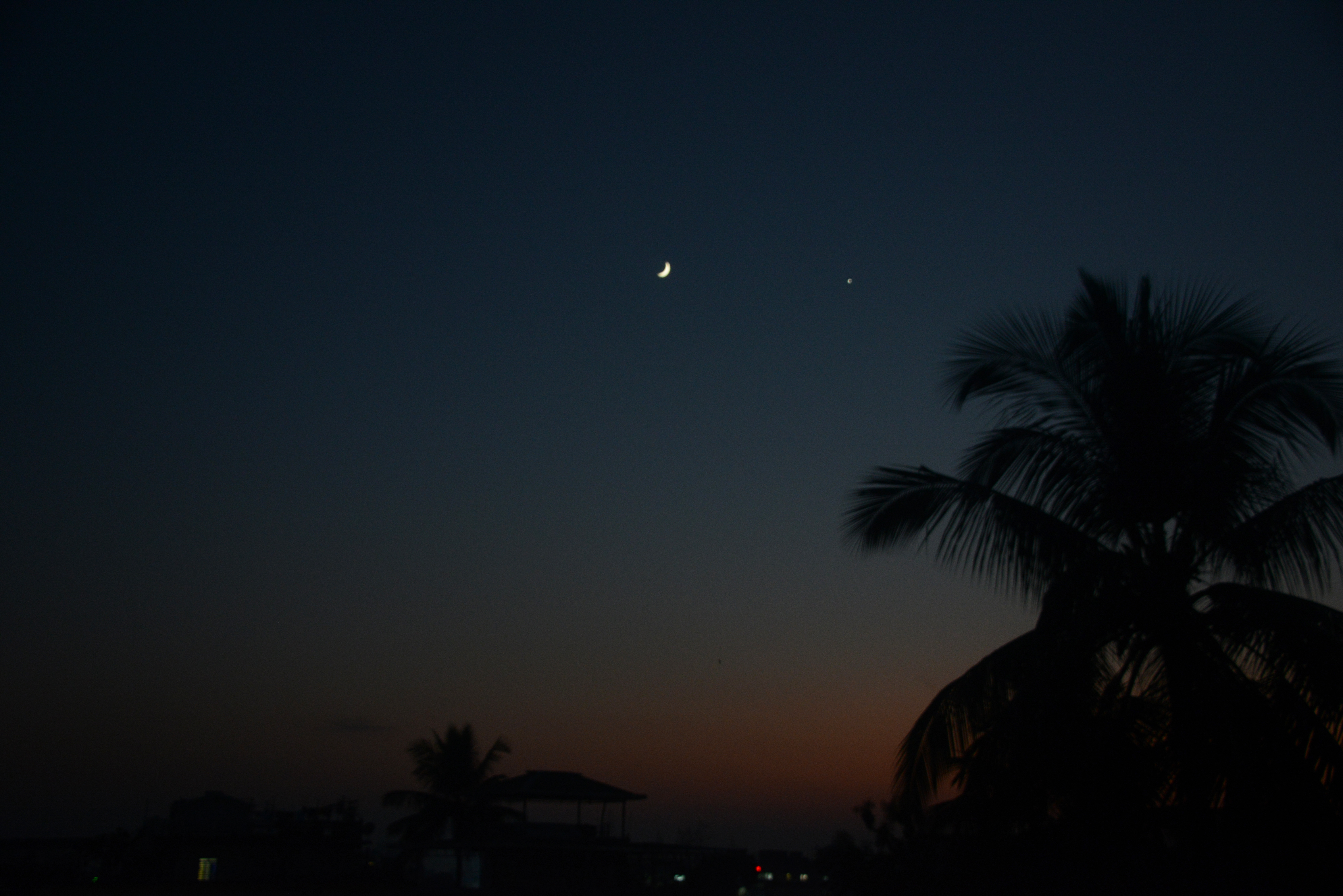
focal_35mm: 45
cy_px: 448
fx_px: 1679
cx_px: 672
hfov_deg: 43.6
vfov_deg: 29.9
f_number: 4.2
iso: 1250
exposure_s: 1/40
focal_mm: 45
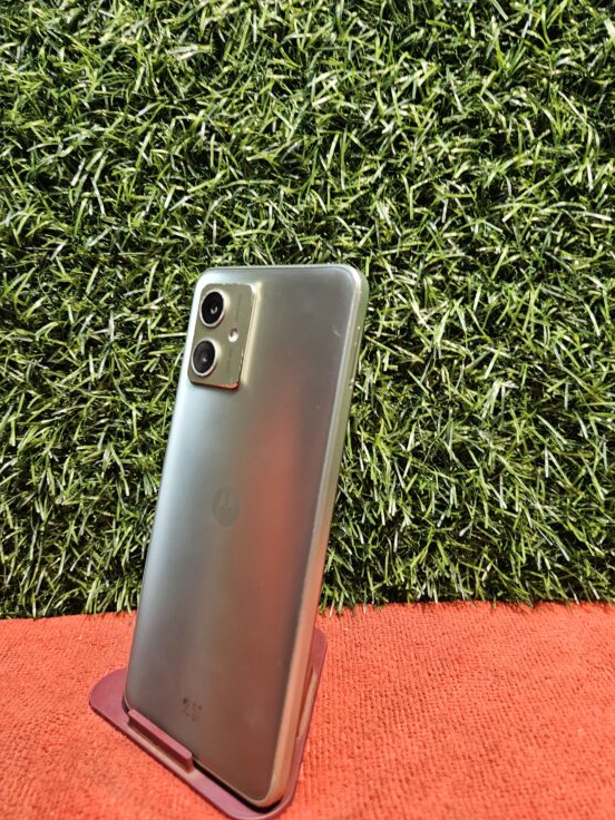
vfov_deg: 69.4
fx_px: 592
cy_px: 402
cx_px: 305
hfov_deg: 54.9
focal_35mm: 25
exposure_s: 1/100
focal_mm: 5.4
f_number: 1.8
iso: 1000
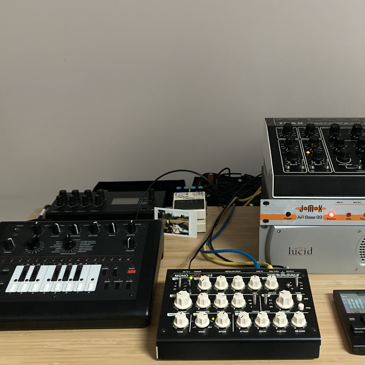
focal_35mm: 43
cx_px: 238
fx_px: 513
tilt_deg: -17.8
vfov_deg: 39.0
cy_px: 146
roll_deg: +0.0
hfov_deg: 38.8
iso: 640
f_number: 1.8
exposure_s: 1/30
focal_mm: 3.99
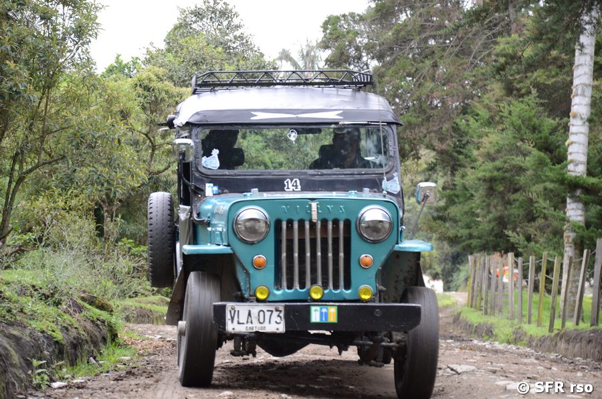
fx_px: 2128
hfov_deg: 16.1
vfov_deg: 10.7
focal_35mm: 128
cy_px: 200
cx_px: 301
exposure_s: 1/50
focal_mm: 85
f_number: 5.6
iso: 400
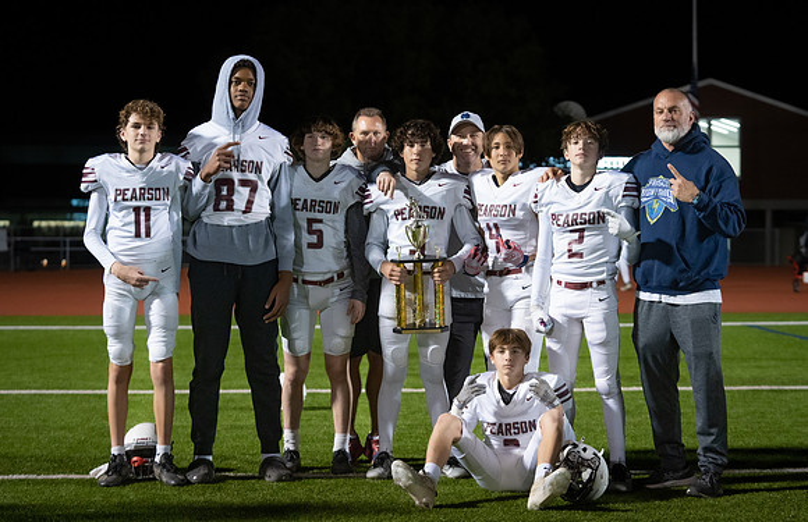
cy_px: 256
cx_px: 404
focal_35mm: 82
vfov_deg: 16.3
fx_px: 1825
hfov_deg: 25.0
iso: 4000
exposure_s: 1/320
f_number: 3.5
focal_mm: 74
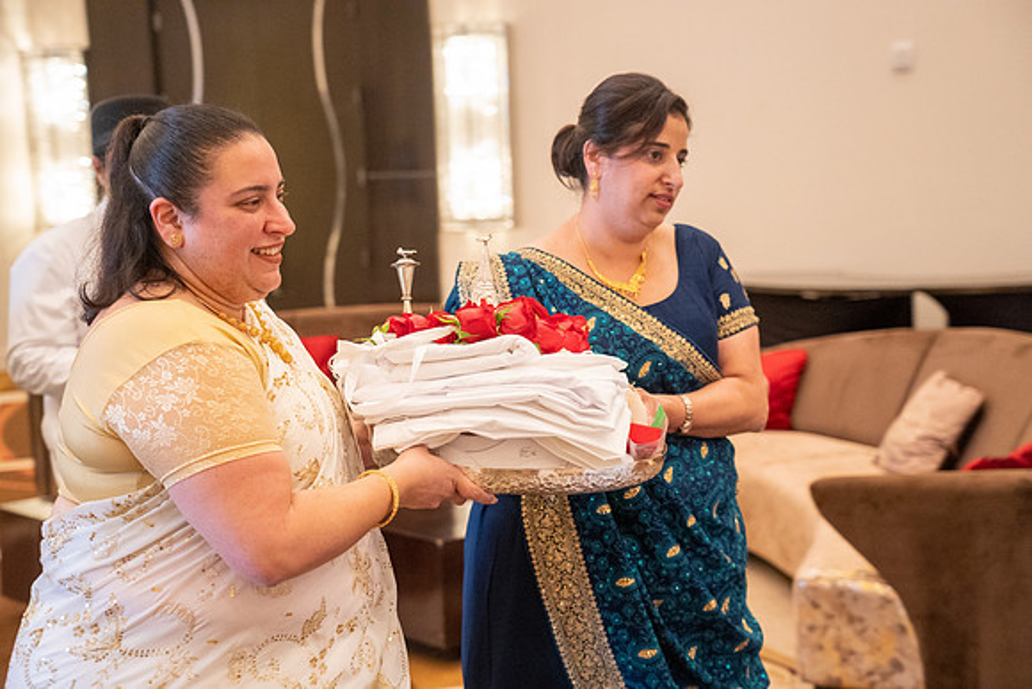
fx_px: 1720
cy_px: 344
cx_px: 516
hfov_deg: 33.4
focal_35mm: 60
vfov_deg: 22.6
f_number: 4
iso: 6400
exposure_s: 1/100
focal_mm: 60
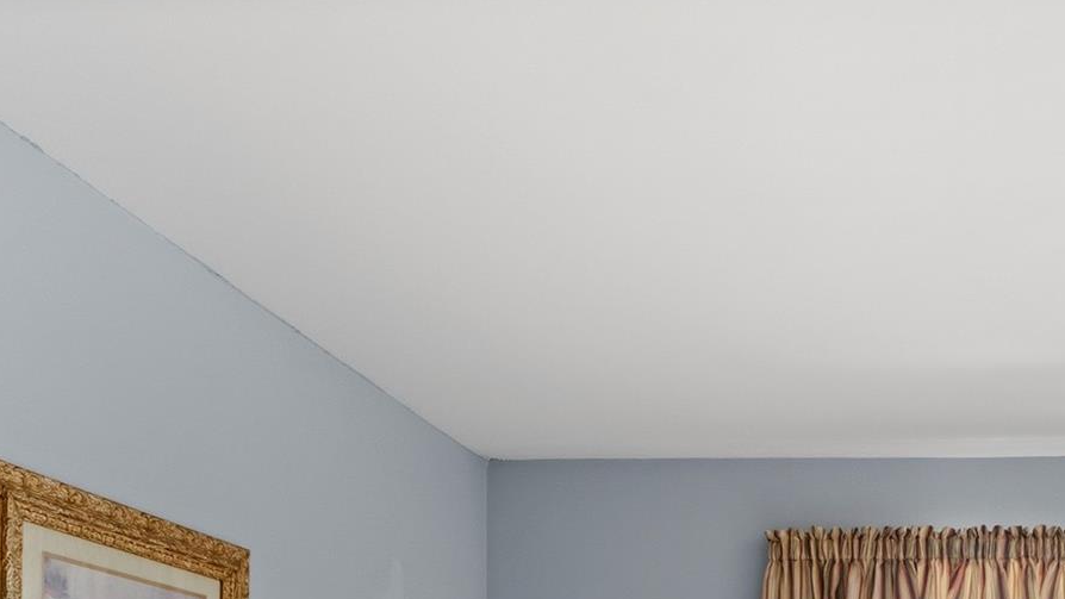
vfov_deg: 27.0
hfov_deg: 50.1
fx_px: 1017
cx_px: 928
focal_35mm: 36
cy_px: 800
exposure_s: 1
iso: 500
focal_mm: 10
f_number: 8
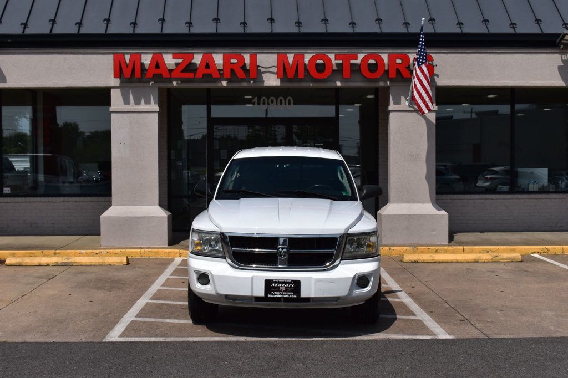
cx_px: 284
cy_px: 189
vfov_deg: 28.1
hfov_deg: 41.1
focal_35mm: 48
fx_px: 757
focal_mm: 32
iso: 200
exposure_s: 1/800
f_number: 13
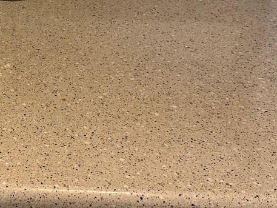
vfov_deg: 17.2
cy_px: 0
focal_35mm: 84
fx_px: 672
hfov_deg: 22.2
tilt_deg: -22.0
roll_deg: +0.1
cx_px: -18
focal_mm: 6.76
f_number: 1.78
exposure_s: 1/120
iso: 200
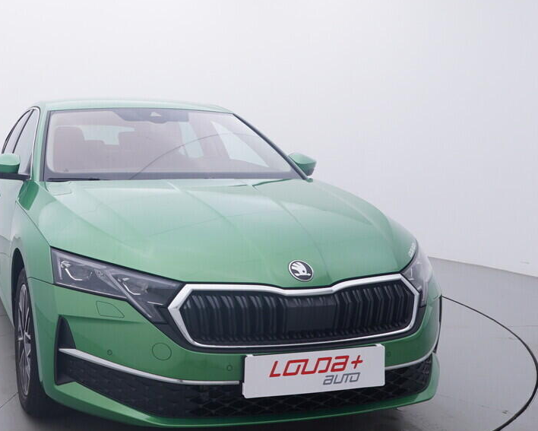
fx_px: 684
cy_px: 174
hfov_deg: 41.2
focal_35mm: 43
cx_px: 112
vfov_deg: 34.8
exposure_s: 1/80
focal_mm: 15
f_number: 5
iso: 200
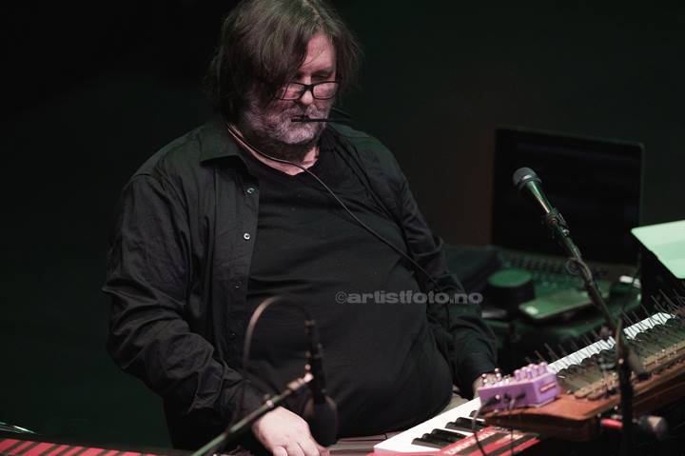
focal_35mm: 300
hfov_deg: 6.9
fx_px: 5704
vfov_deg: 4.6
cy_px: 228
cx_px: 342
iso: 6400
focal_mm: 300
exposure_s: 1/1000
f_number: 2.8
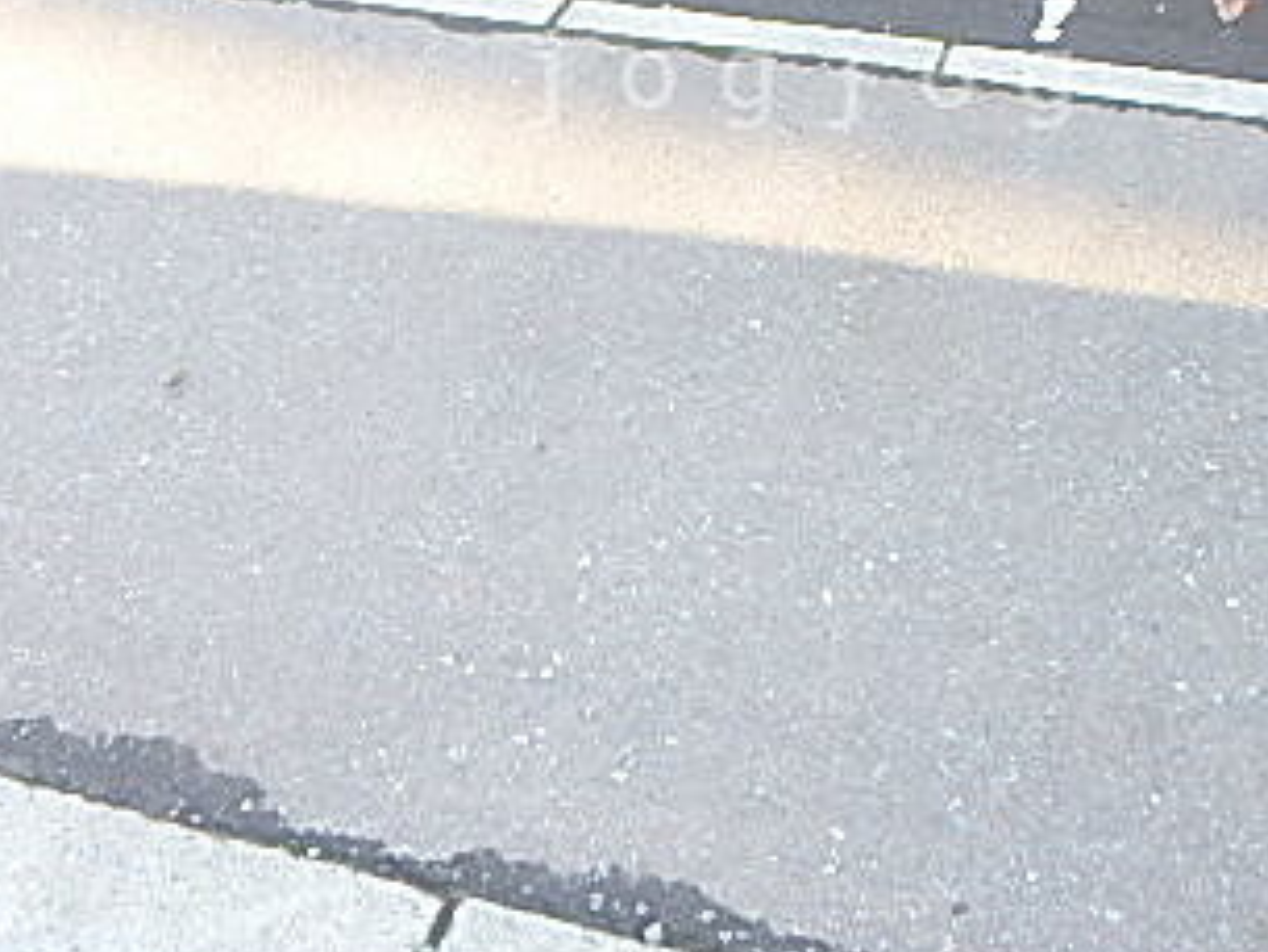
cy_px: 79
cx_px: 811
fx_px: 1612
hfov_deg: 42.5
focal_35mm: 44
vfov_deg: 31.2
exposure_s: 1/60
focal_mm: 3.7
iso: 160
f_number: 3.5
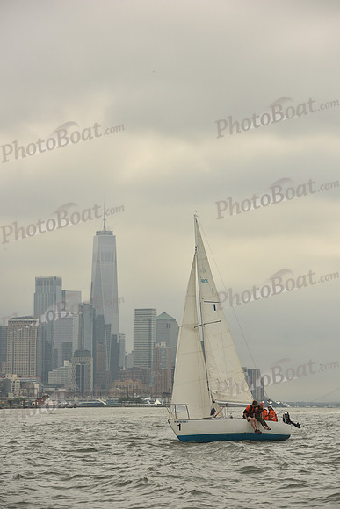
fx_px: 1911
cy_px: 254
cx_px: 170
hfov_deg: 10.2
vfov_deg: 15.2
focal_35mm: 135
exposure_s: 1/1600
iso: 320
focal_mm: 135
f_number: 8
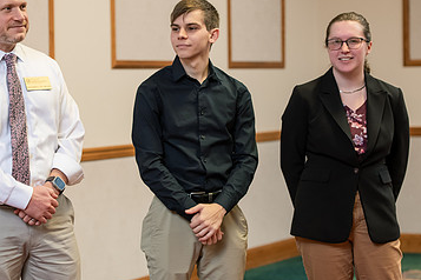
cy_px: 116
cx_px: 153
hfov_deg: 14.8
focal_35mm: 138
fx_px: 1614
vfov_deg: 9.9
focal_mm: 85
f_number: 3.2
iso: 1000
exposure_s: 1/125
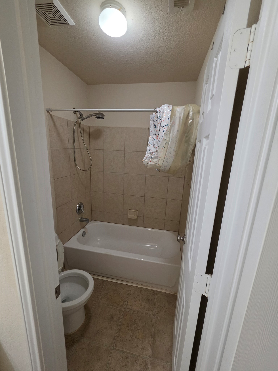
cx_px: 139
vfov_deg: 106.2
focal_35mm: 13
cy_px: 186
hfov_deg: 89.9
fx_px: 139
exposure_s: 1/120
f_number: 1.9
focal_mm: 2.2
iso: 250
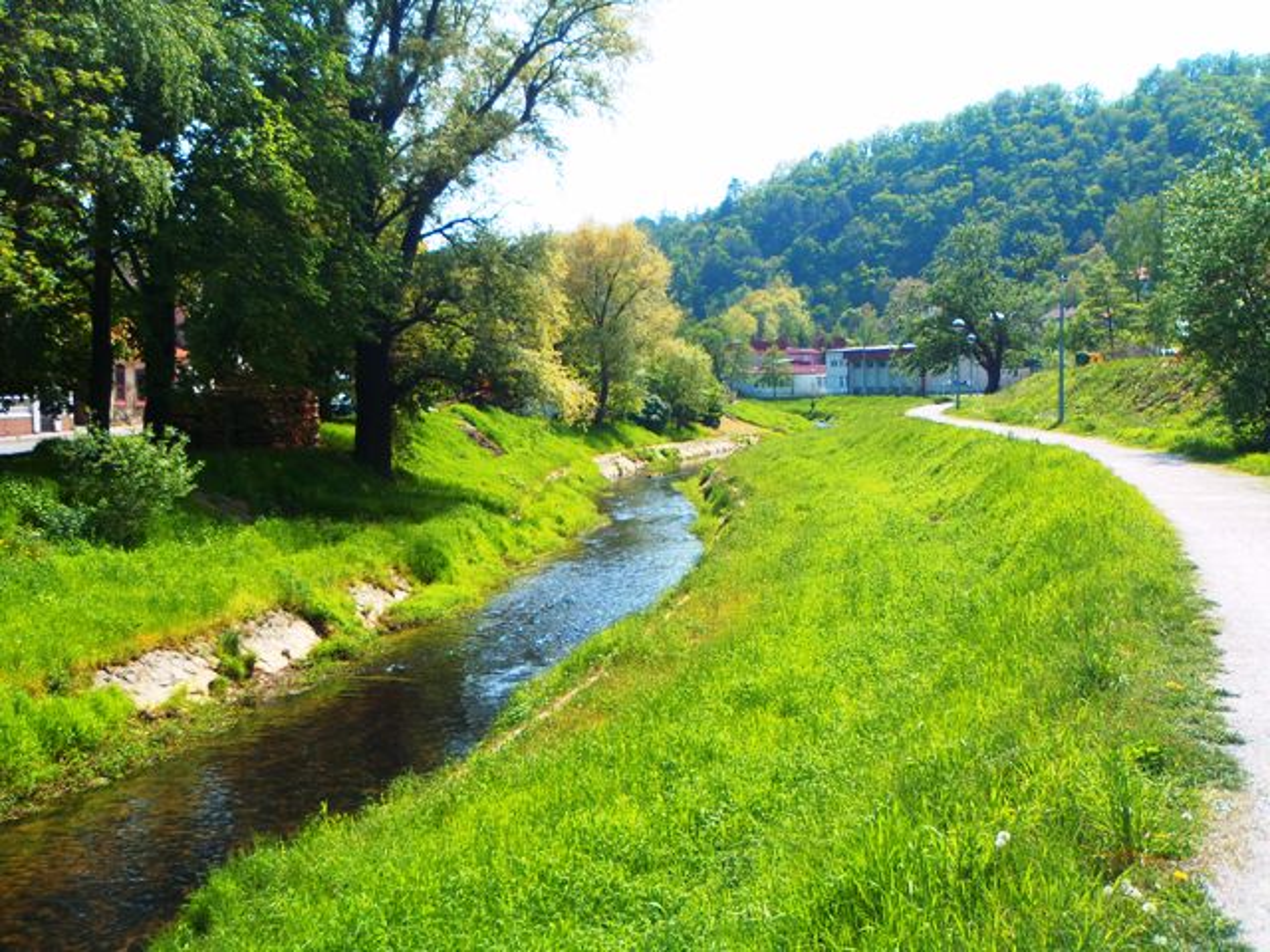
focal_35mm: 42
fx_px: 1541
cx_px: 635
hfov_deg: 44.8
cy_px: 476
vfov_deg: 34.3
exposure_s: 1/200
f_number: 5
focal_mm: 7.57
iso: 80
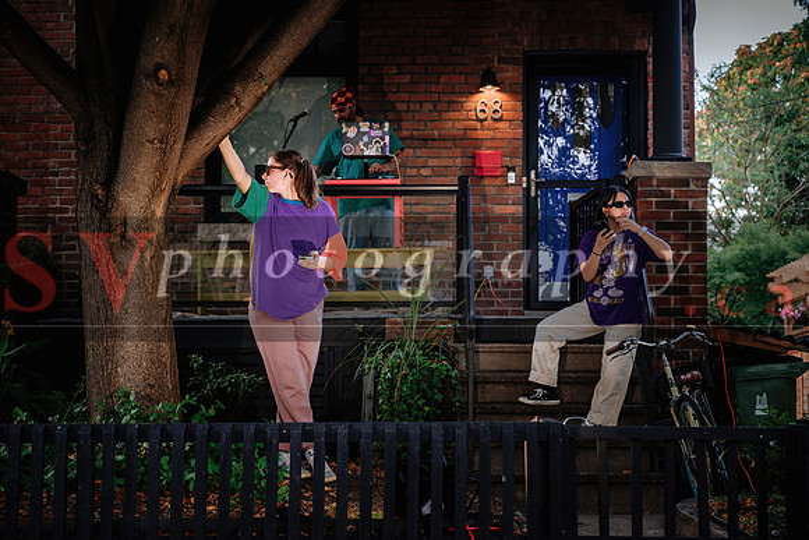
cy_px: 270
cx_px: 404
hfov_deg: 27.7
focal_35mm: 73
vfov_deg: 18.7
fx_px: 1641
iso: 400
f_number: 2.8
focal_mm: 48.5
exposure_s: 1/200
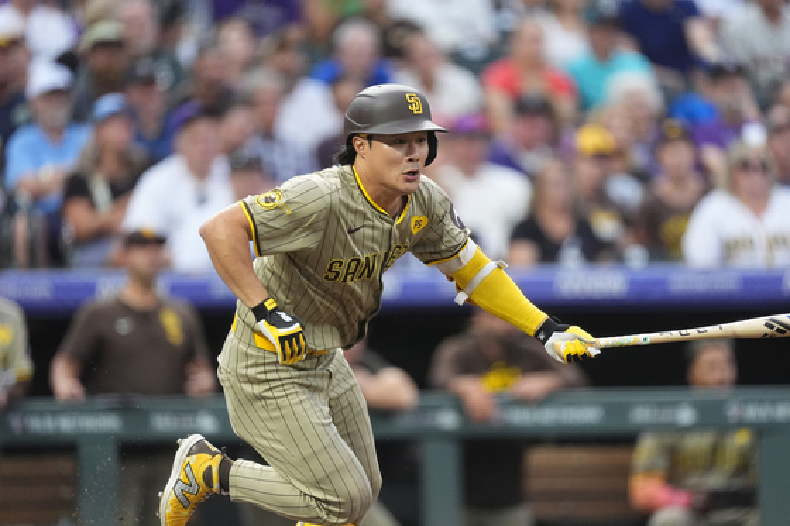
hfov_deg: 3.4
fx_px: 13162
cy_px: 263
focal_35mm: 600
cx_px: 395
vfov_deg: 2.3
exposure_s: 1/1600
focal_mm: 600
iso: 4000
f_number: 4
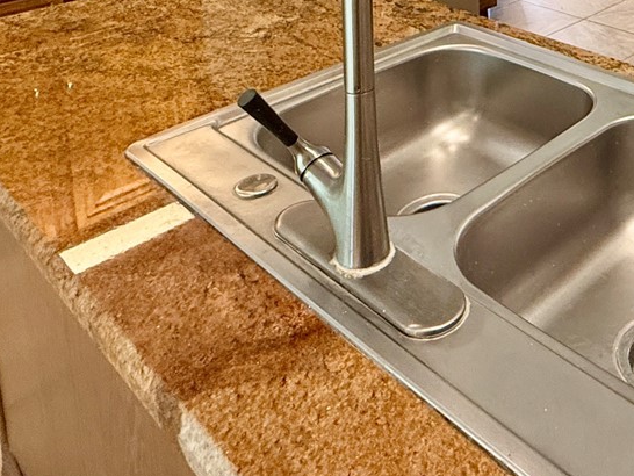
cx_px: 608
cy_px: -149
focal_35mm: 41
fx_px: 751
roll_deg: -0.6
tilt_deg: -8.8
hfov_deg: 41.0
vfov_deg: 28.6
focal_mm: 2.22
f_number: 2.2
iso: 400
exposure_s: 1/60
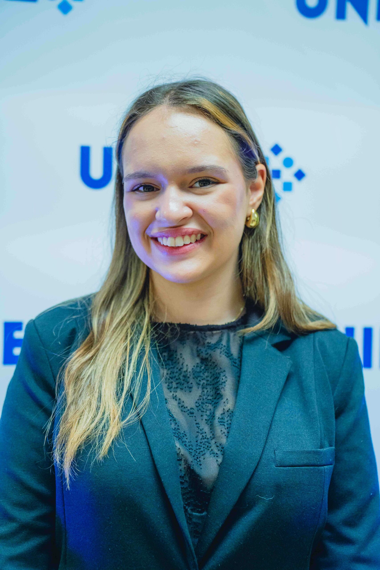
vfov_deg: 41.1
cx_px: 190
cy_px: 285
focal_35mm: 48
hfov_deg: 28.1
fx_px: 760
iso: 4000
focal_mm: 48
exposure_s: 1/640
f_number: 2.8
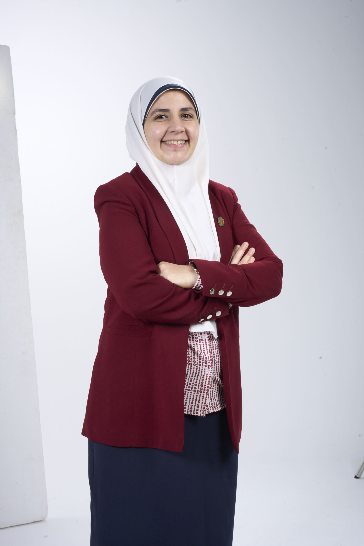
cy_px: 273
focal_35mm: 56
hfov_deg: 24.1
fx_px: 854
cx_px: 182
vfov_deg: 35.5
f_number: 18
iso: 250
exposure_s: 1/200
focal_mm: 56.3
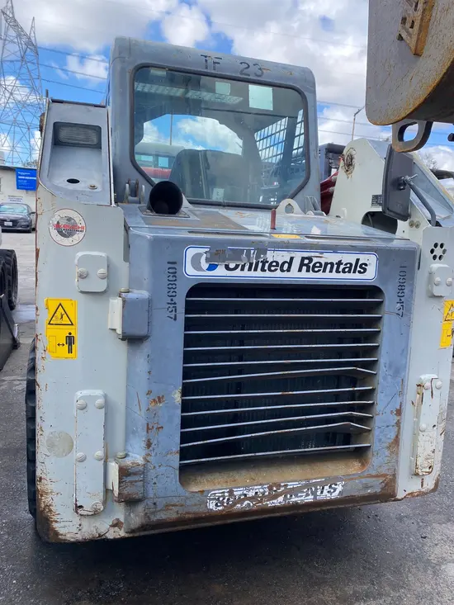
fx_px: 455
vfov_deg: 67.3
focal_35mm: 26
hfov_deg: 53.1
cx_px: 227
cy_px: 302
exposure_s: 1/742
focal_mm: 4.25
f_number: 1.8
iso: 32
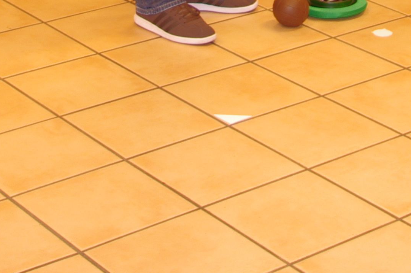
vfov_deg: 10.7
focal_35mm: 119
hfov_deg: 17.2
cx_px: 257
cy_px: -245
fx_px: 1357
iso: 200
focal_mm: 20
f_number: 4
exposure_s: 1/30
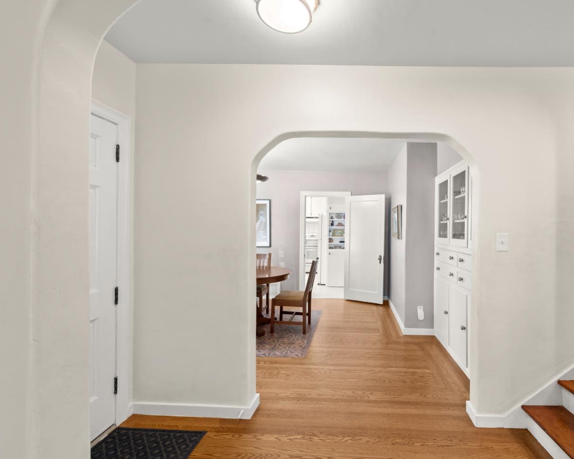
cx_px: 347
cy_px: 231
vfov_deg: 84.0
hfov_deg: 95.4
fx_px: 255
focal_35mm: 15
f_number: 8
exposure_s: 1/1.25
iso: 640
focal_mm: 13
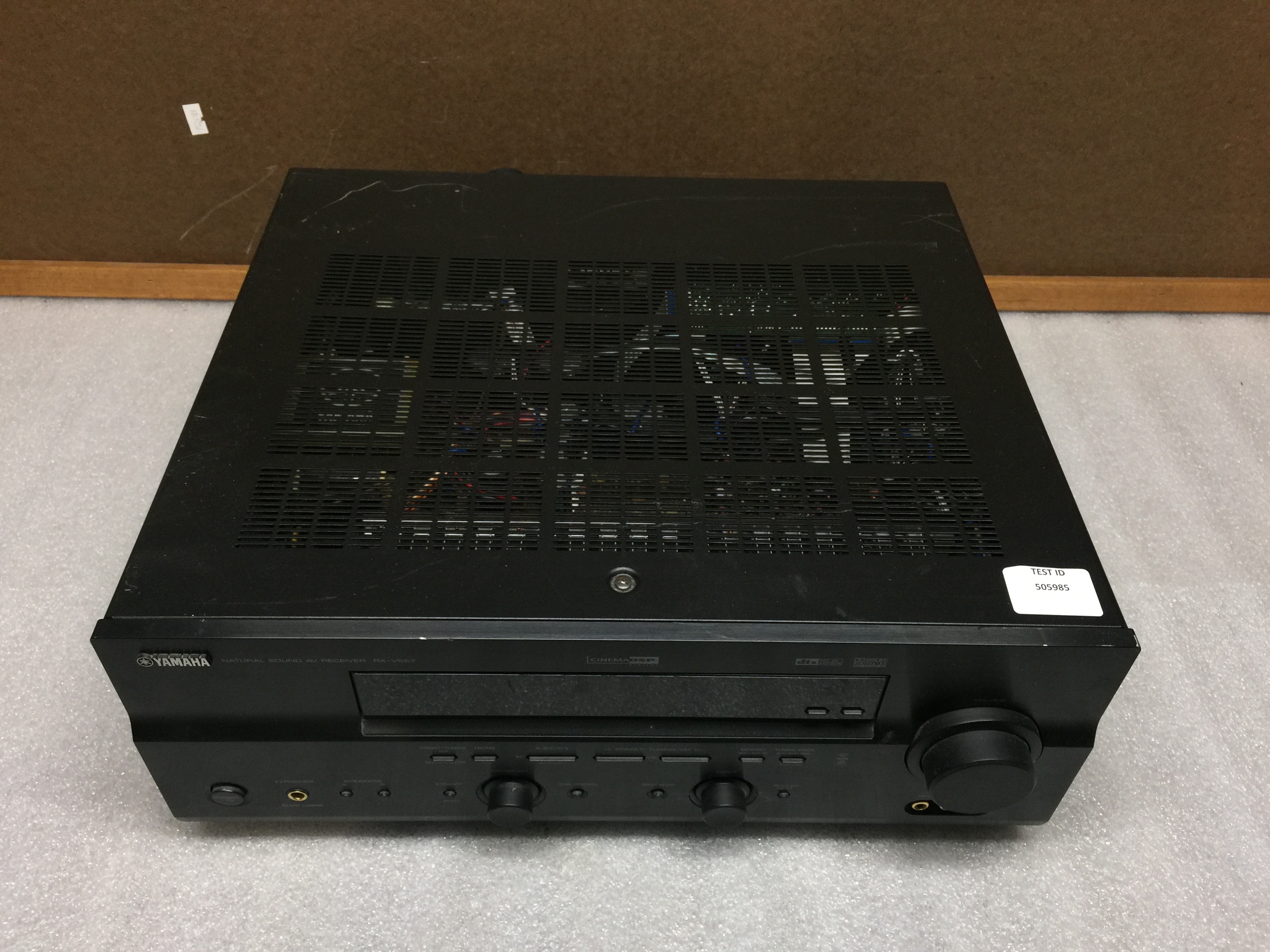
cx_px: 635
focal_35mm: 29
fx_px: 1064
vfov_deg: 48.2
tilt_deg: -43.8
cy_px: 476
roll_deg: -2.2
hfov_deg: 61.7
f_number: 2.2
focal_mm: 4.15
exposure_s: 1/40
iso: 32
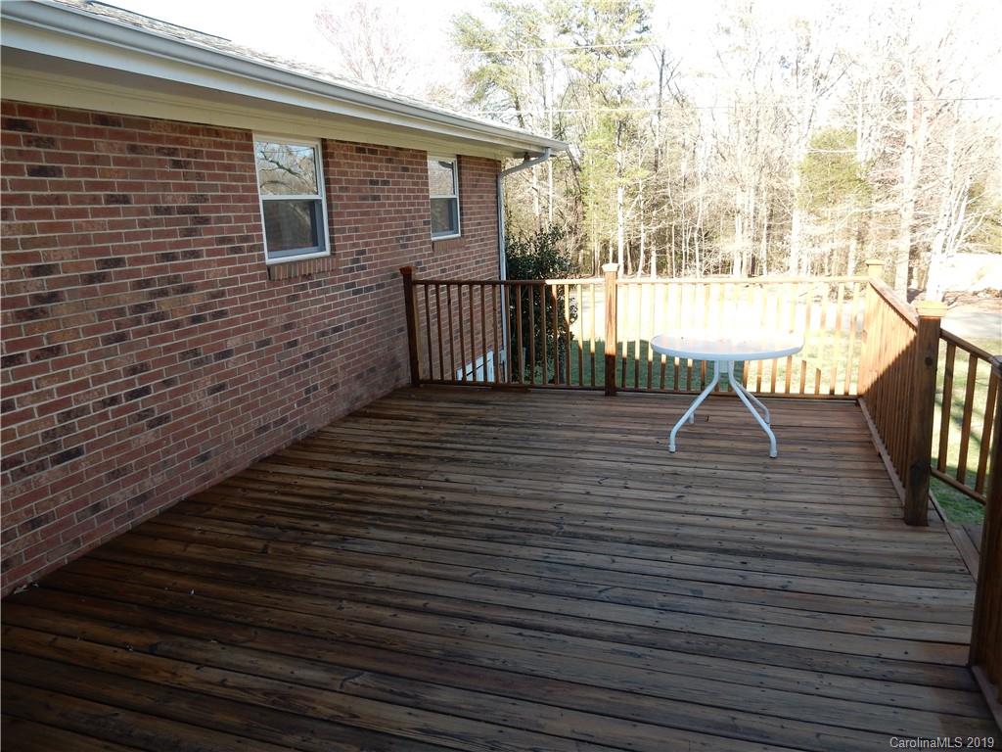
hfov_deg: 69.4
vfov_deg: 54.9
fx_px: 724
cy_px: 376
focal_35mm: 25
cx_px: 501
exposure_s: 1/160
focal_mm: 4.5
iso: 125
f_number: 3.7
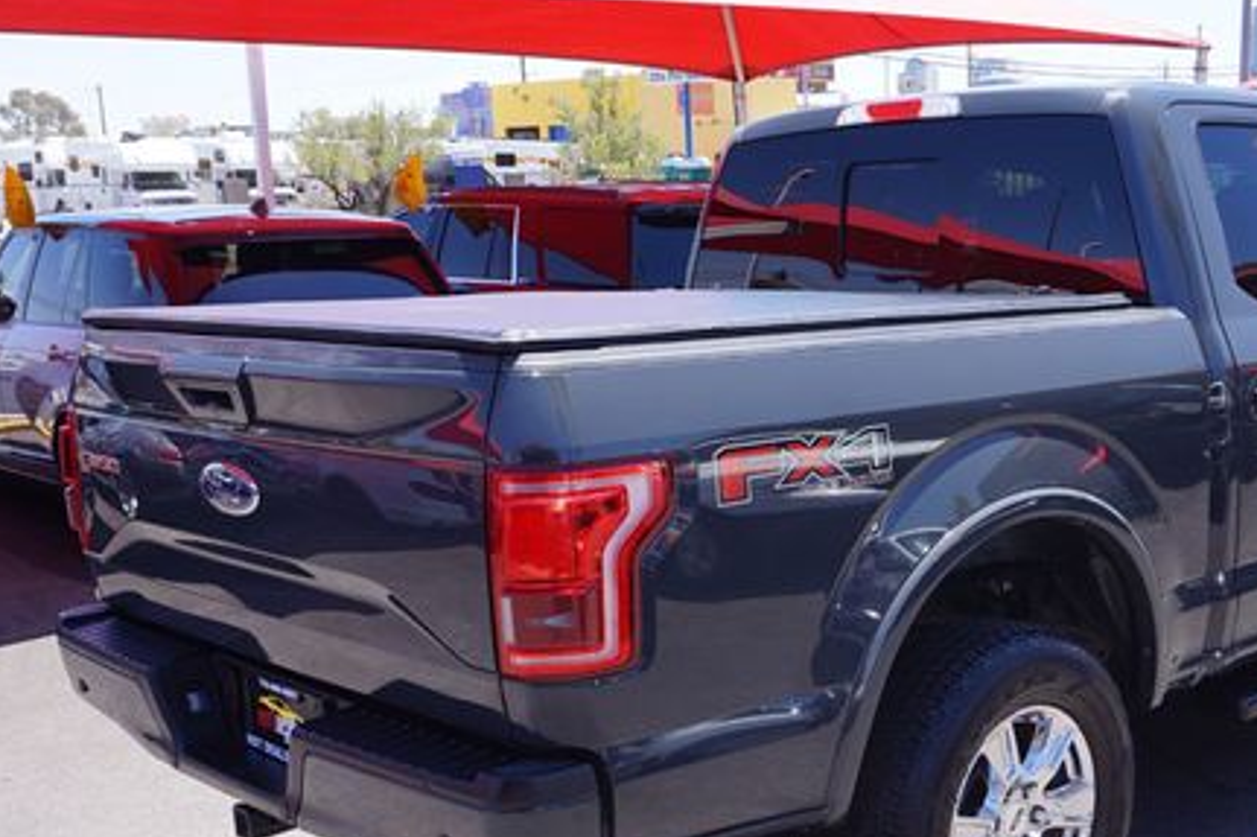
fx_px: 1631
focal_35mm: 47
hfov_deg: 41.4
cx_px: 875
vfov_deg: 28.6
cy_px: 545
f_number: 9
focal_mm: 21
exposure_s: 1/80
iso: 100
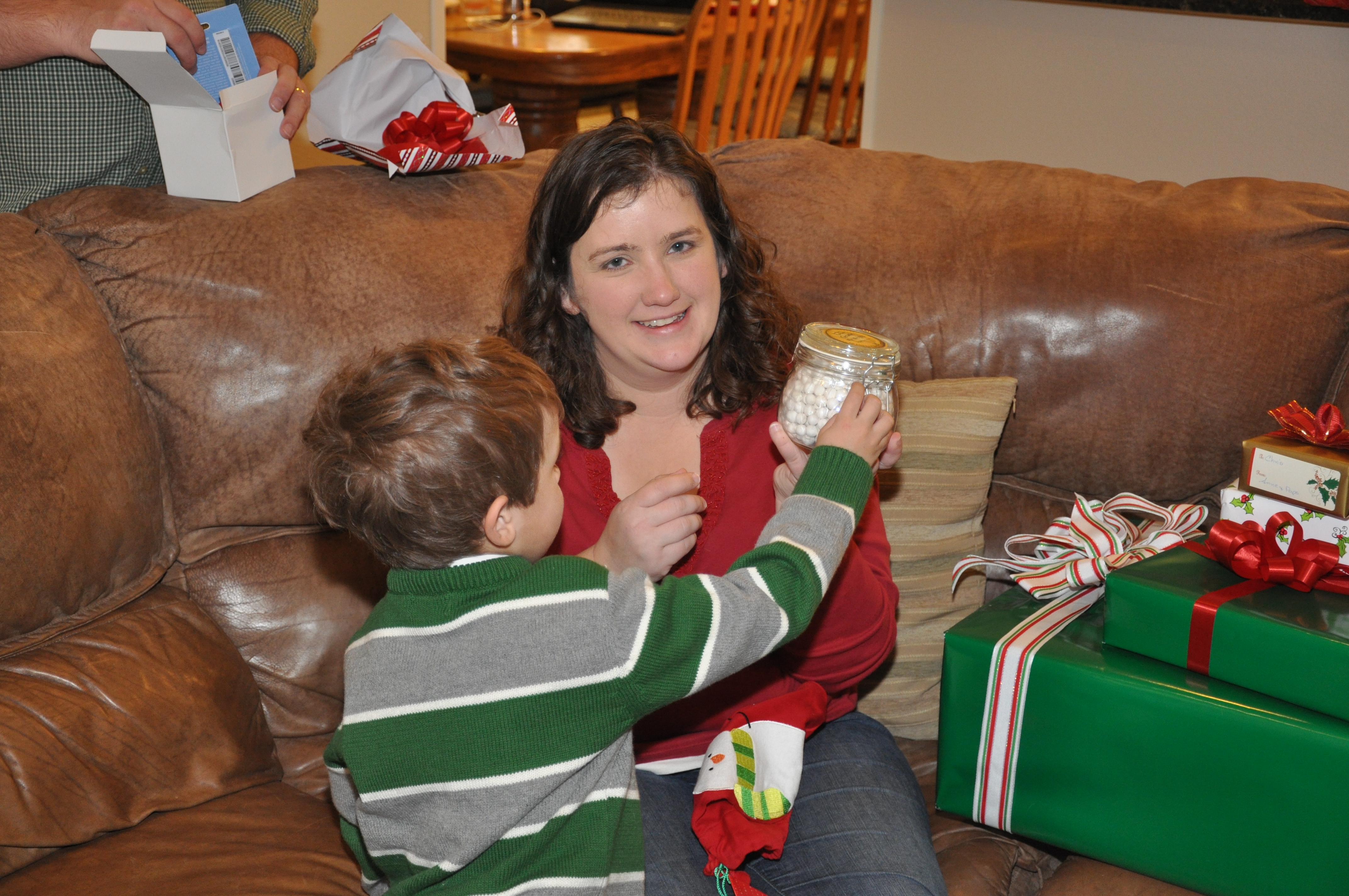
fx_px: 1965
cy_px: 448
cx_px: 674
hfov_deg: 37.9
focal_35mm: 52
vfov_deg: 25.7
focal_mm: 35
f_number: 4.5
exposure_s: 1/60
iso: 800
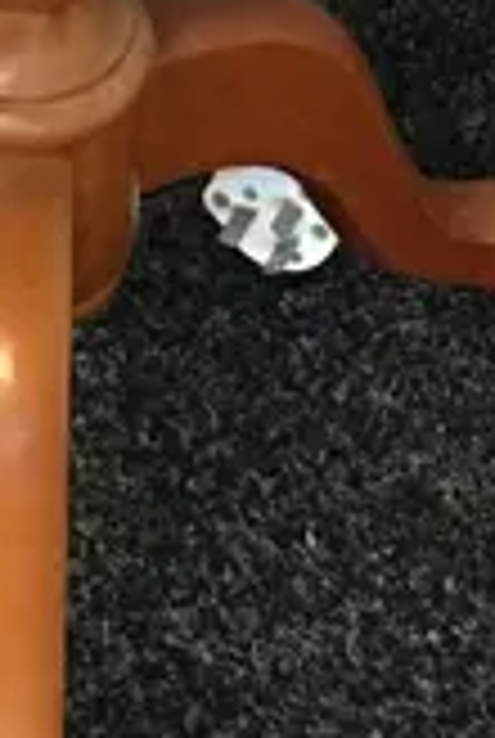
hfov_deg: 7.3
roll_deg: -1.4
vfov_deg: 10.6
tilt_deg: -39.0
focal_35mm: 188
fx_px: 3861
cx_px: -36
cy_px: -270
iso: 100
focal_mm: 4.15
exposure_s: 1/17
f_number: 2.2
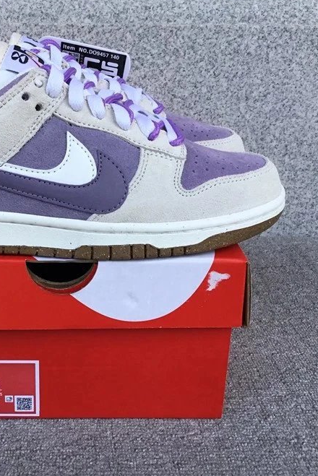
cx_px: 84
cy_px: 234
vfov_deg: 44.5
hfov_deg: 30.1
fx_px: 582
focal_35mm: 44
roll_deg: +0.0
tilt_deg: -21.3
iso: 25
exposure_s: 1/418
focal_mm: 3.3
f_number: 2.4
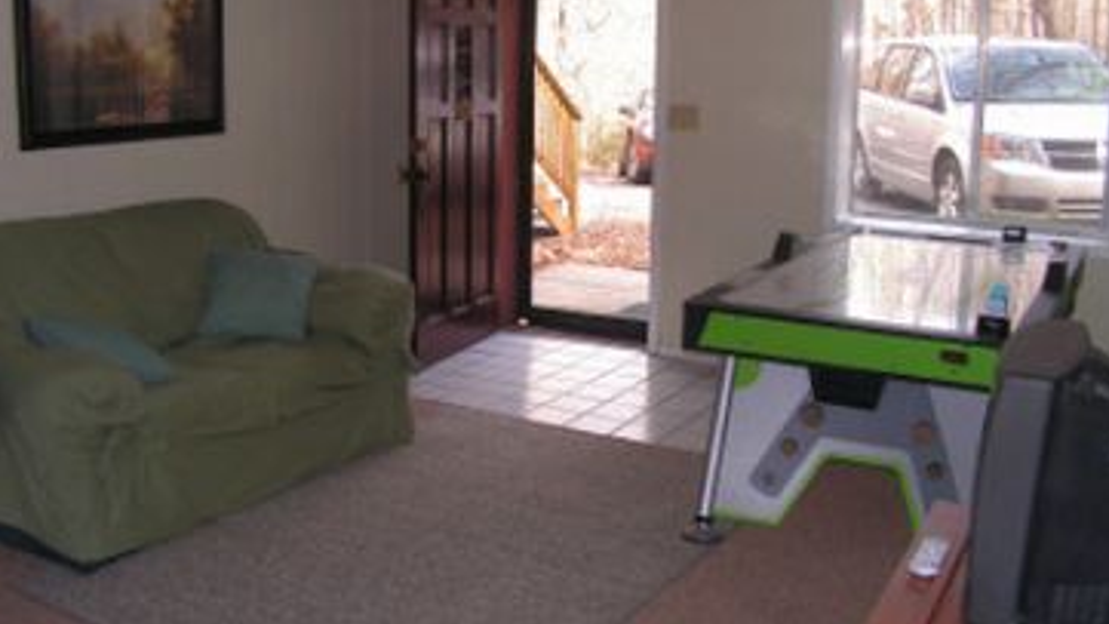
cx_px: 562
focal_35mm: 40
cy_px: 264
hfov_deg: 50.5
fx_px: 1176
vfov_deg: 29.7
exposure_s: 1/40
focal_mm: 6
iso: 64
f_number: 3.2
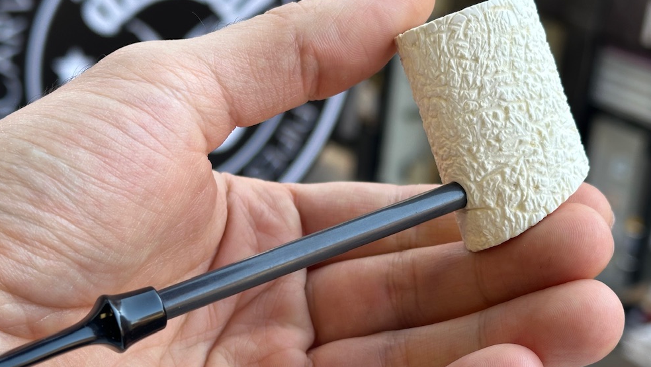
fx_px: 1174
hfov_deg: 31.0
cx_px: 300
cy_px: 195
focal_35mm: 68
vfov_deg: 17.7
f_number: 1.78
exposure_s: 1/278
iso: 64
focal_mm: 6.86
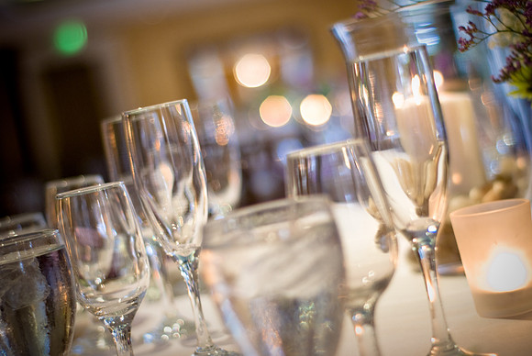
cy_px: 178
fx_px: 1109
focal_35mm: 75
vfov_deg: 18.2
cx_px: 266
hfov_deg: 27.0
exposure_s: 1/15
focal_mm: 50
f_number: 2
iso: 400
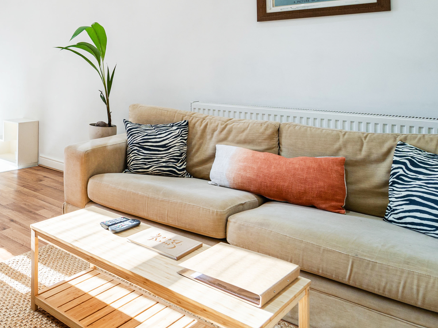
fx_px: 392
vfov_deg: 43.1
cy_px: 61
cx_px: -25
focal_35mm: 31
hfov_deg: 46.1
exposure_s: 1/30
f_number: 5
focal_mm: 14
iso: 100
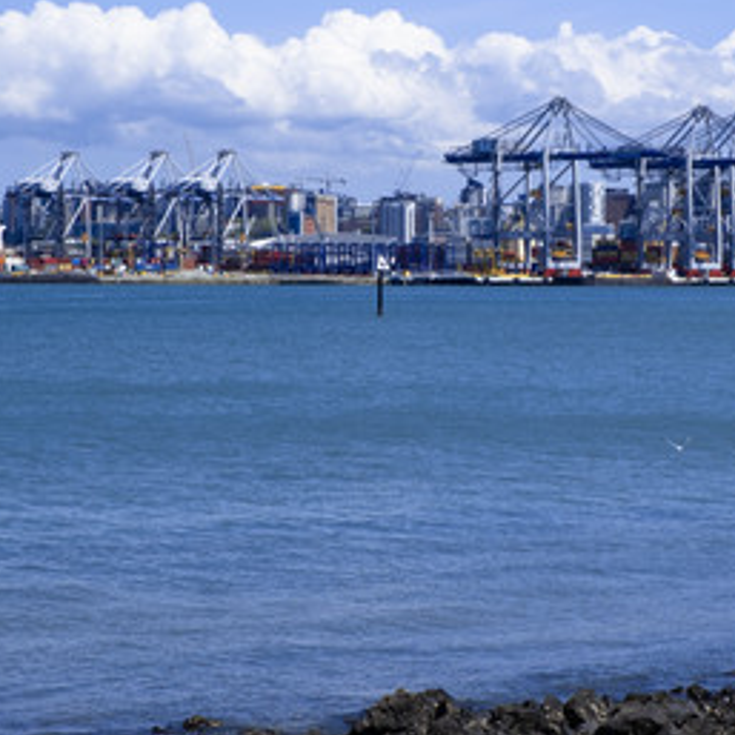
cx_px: 532
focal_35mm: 137
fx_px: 3291
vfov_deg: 12.7
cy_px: 296
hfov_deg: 12.7
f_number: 8
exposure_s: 1/550
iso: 160
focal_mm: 55
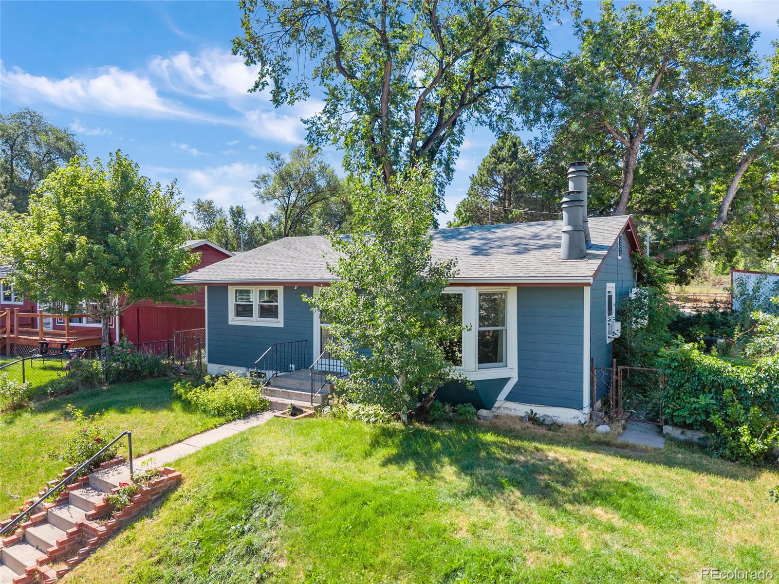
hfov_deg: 71.6
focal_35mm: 24
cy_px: 292
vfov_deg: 56.8
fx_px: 540
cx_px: 390
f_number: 1.8
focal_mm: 8.67
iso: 330
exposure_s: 1/3000
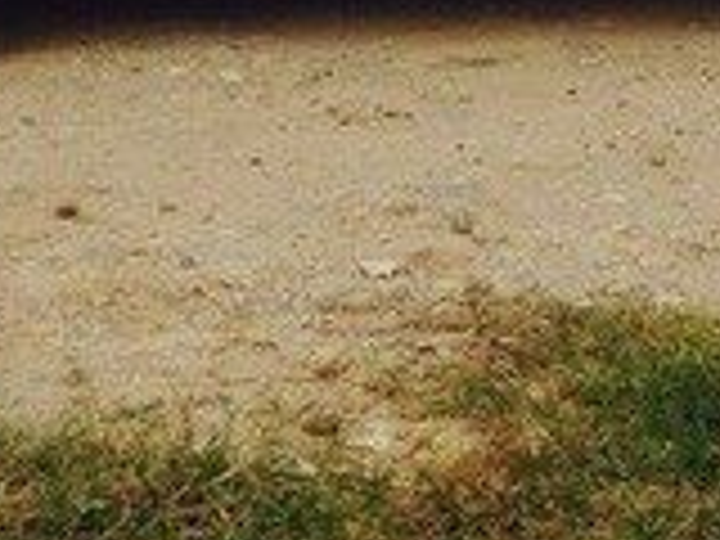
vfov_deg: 9.9
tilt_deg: -6.2
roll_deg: -0.8
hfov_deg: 13.6
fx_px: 2995
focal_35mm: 144
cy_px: -362
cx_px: 626
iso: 50
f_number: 2.4
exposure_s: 1/1200
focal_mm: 4.28
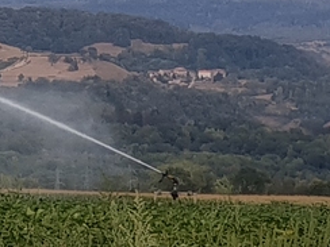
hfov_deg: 9.1
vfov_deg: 7.0
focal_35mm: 213
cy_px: 124
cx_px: -105
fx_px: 2031
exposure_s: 1/551
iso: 25
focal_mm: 6
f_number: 2.4
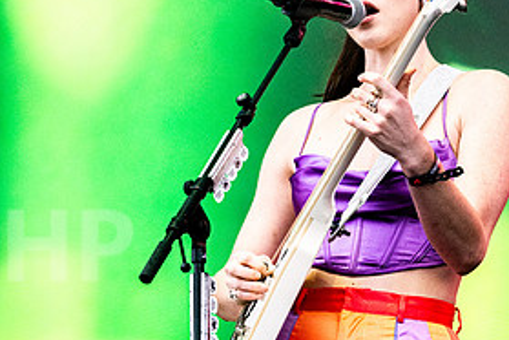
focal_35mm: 333
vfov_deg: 4.1
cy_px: 48
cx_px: 383
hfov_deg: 6.2
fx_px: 4708
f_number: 5
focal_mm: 160
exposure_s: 1/2000
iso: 1250
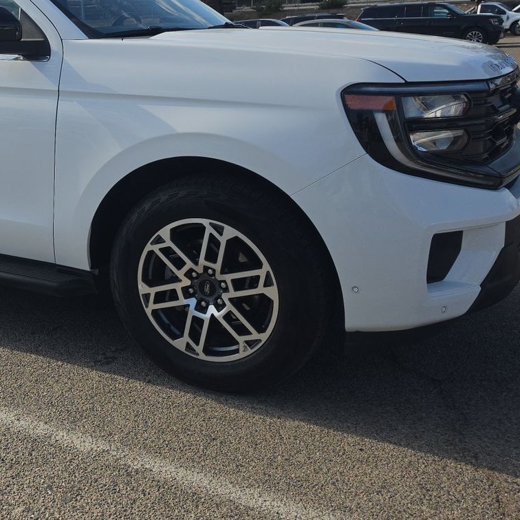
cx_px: 26
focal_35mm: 43
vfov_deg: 38.8
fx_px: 731
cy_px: 185
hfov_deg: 36.1
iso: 54
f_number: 1.4
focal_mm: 6.5
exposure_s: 1/7940
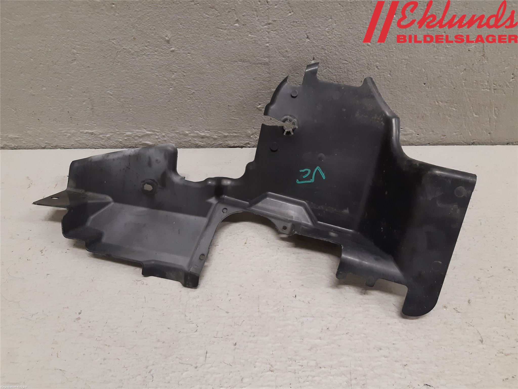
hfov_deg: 67.3
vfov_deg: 53.1
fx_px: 389
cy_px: 194
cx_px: 259
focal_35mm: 26
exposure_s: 1/50
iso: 160
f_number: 1.7
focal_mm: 3.93
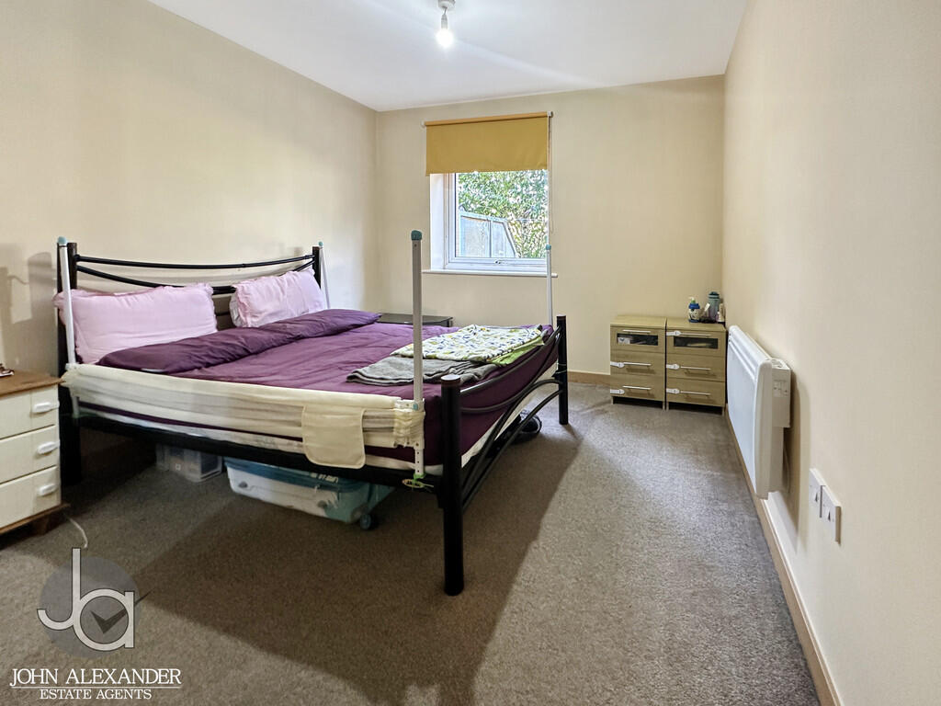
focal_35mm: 14
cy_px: 353
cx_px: 470
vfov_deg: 85.7
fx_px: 381
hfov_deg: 102.1
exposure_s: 1/50
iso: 400
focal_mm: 2.22
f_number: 2.2
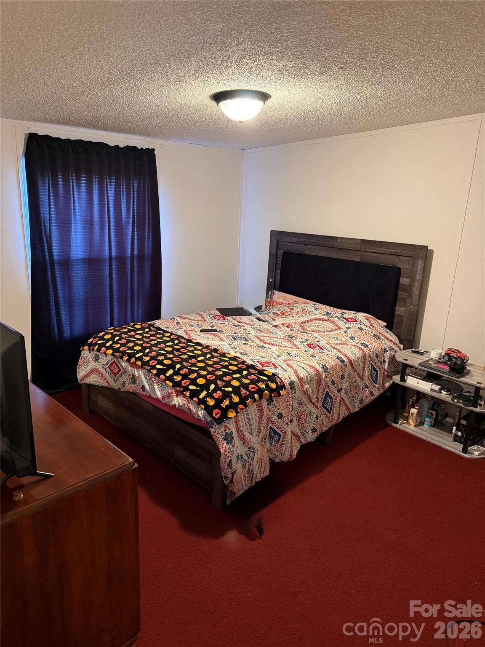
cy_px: 324
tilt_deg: -15.0
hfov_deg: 56.8
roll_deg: -2.9
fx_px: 448
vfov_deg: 71.6
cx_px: 242
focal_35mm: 24
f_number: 1.78
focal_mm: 6.76
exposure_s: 1/40
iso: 640
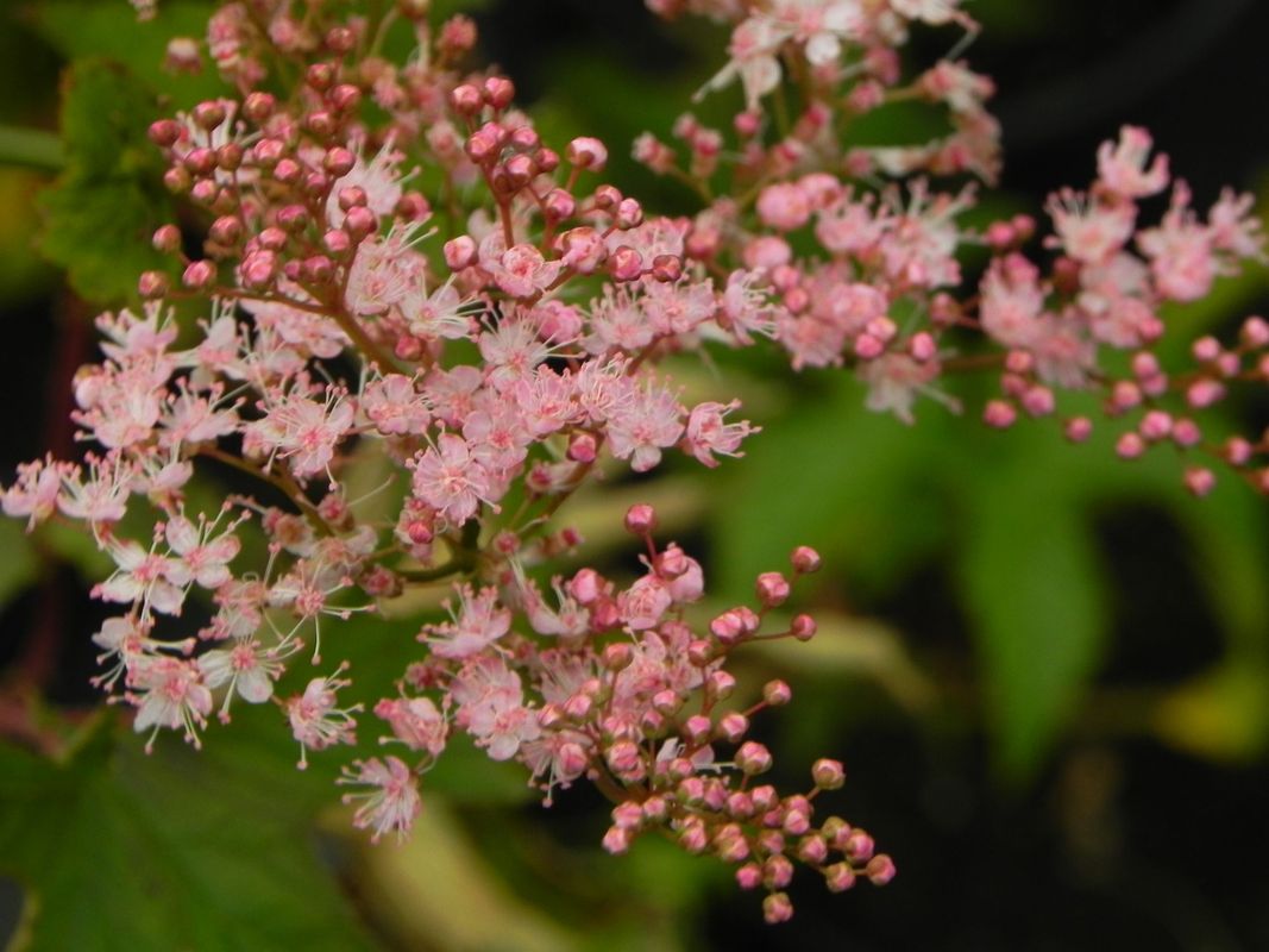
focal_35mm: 184
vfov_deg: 8.1
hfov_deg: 10.7
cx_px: 634
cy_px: 476
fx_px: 6745
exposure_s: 1/100
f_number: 5
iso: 160
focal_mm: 32.7
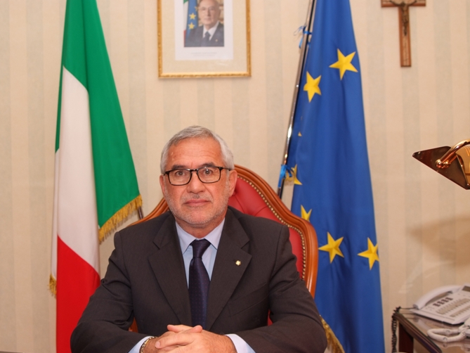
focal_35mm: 61
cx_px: 202
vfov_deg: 24.0
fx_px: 828
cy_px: 185
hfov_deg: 31.6
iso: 200
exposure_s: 1/60
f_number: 4.5
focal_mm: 35
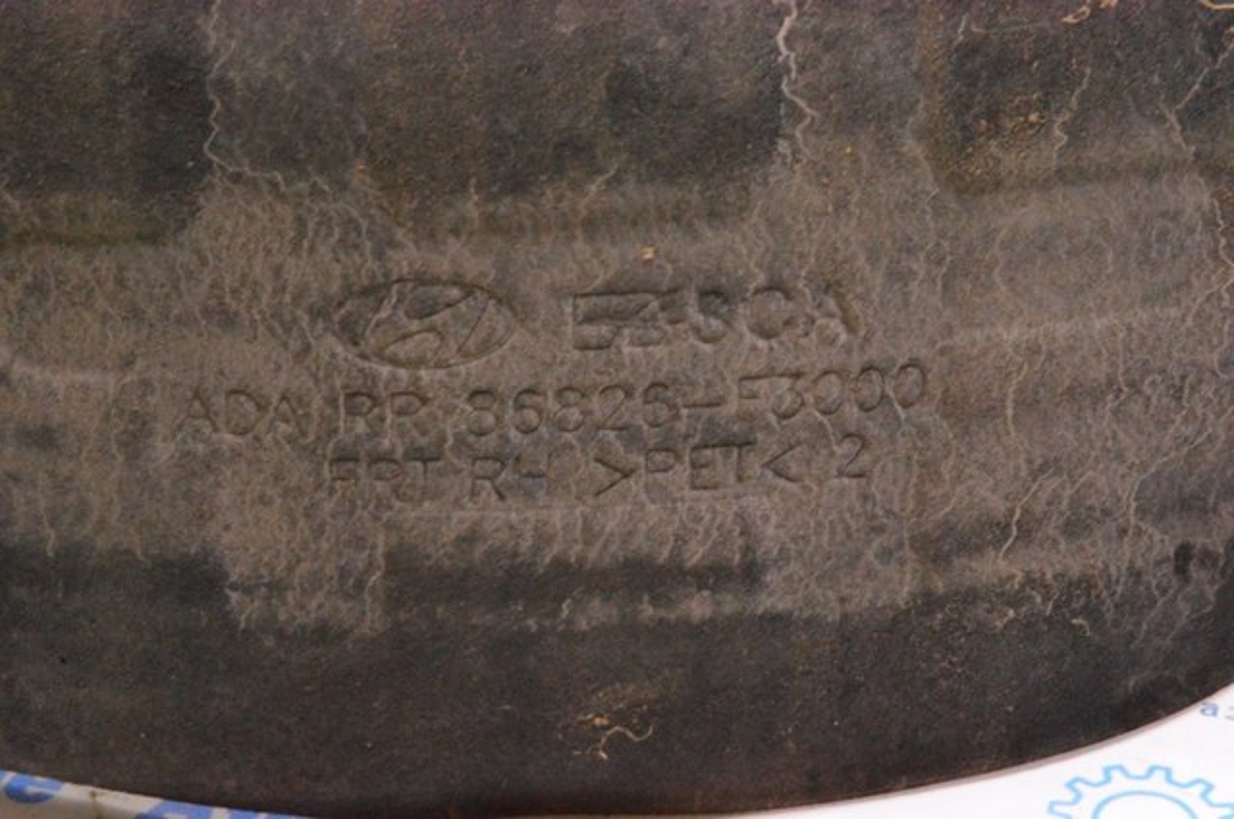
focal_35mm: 82
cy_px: 410
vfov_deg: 16.5
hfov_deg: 24.6
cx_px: 617
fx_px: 2824
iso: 6400
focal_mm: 55
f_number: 36
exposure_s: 1/5
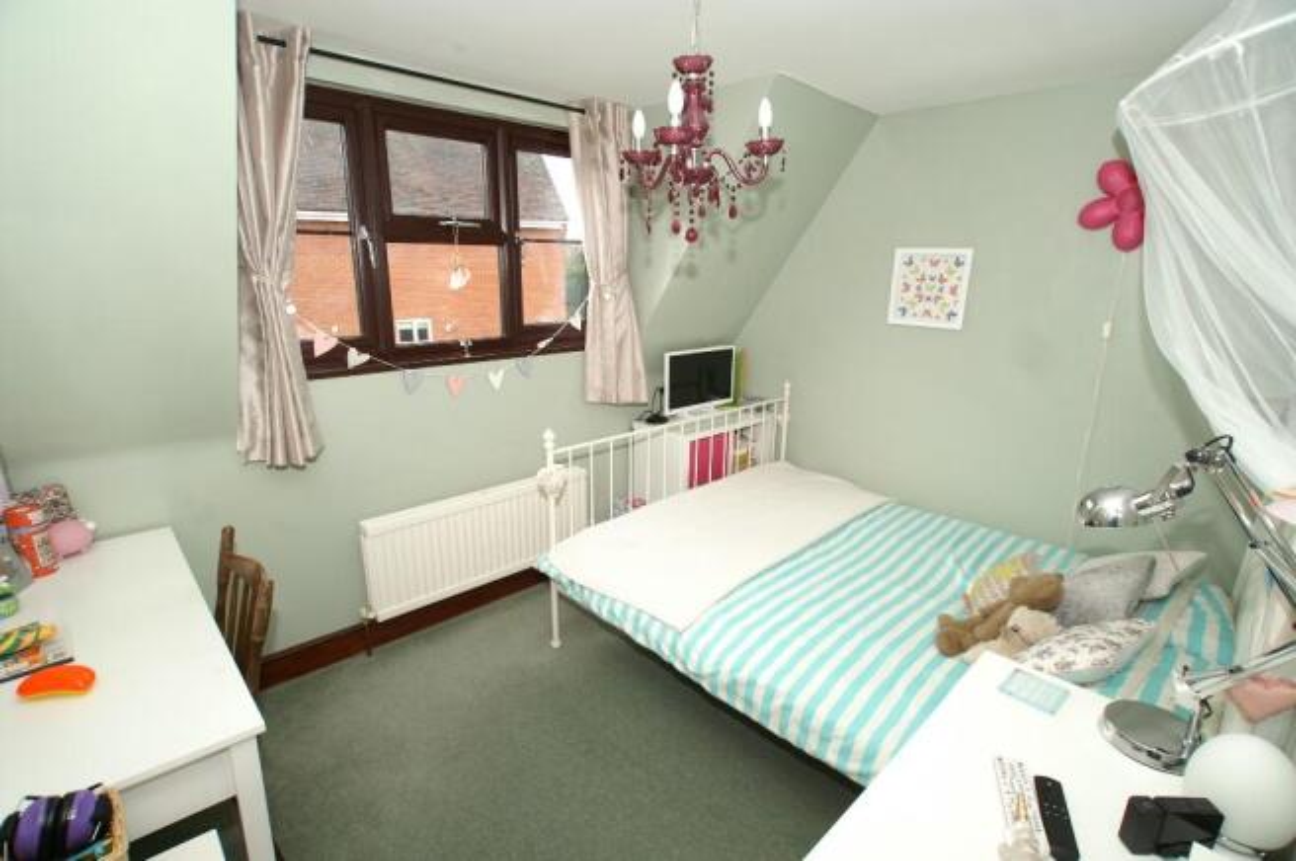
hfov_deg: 95.0
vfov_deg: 71.9
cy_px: 430
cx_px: 648
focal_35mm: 16
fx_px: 593
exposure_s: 1/100
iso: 200
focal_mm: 11
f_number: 4.5
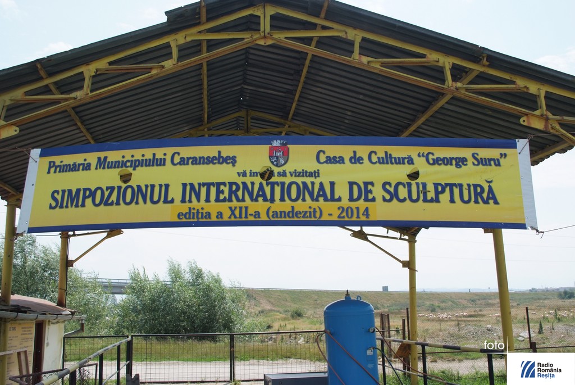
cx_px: 288
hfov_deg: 57.2
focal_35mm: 33
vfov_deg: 40.1
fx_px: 528
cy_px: 192
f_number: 6.3
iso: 125
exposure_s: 1/320
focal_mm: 22
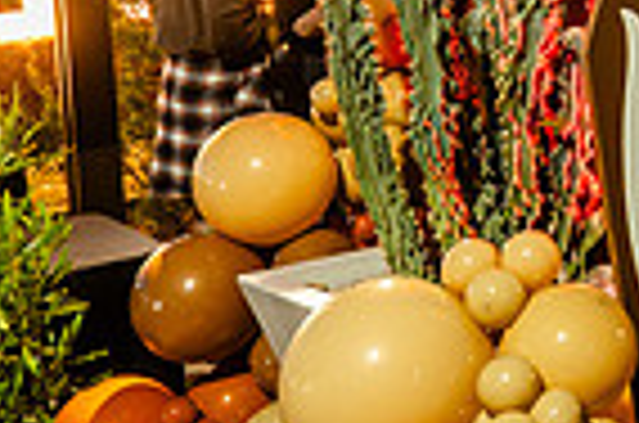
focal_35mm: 86
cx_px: 999
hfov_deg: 20.0
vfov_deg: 15.2
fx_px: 1523
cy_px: -106
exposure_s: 1/20
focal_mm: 21
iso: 2000
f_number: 4
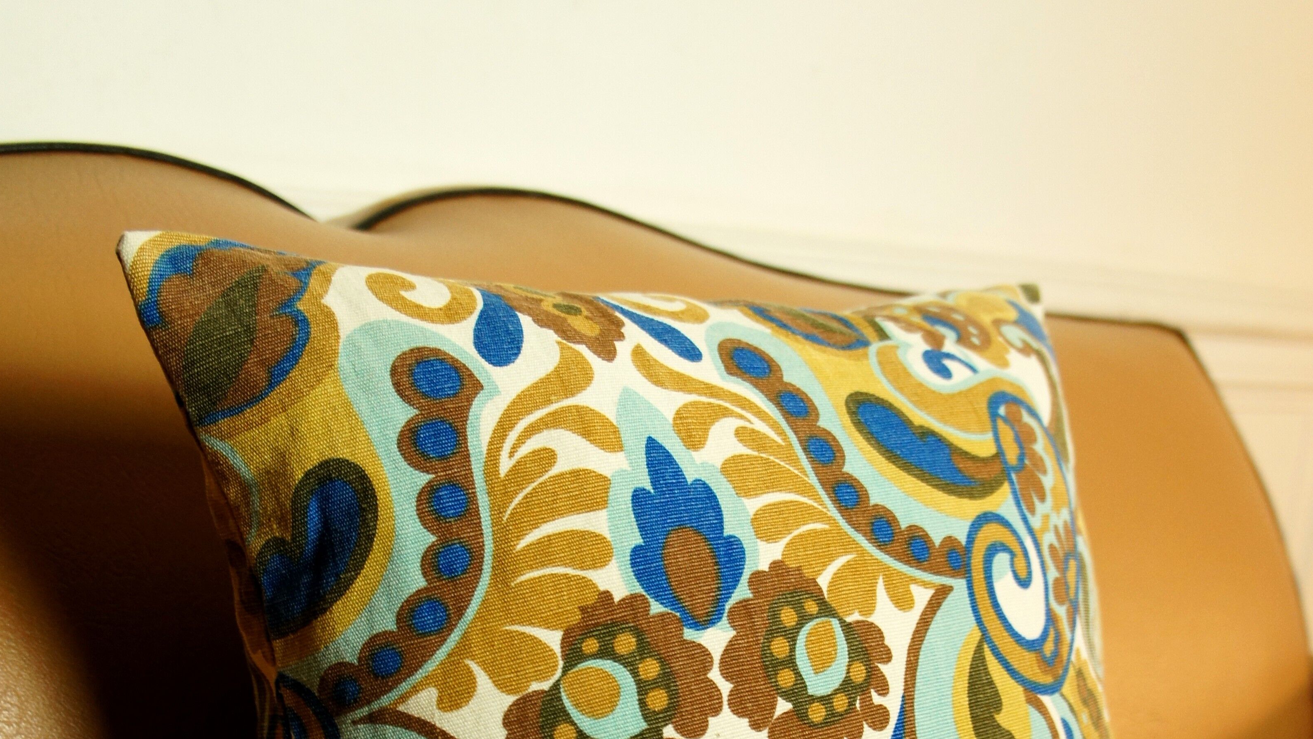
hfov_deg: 39.2
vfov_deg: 21.2
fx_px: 1845
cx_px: 668
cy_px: 864
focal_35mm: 53
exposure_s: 1/60
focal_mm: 22
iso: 800
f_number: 4
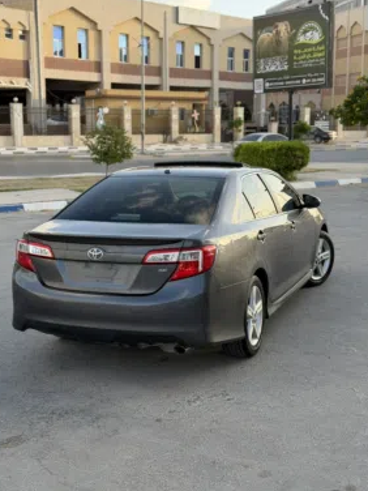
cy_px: 235
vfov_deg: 37.5
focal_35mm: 51
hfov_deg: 28.6
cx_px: 176
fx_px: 723
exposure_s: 1/747
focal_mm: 6.76
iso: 64
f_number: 1.78
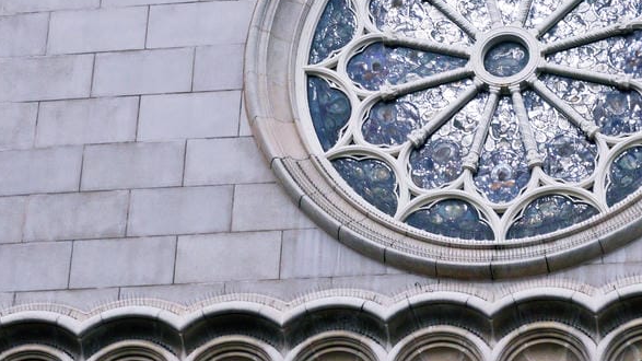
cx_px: 528
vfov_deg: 6.5
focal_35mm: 187
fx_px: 3183
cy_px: 23
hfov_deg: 11.5
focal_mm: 42
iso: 160
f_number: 9
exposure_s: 1/400
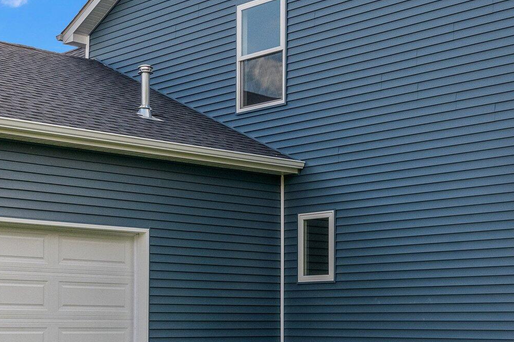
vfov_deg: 18.0
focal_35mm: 74
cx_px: 152
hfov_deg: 27.1
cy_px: 339
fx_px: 1056
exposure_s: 1/320
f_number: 10
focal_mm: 24
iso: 640
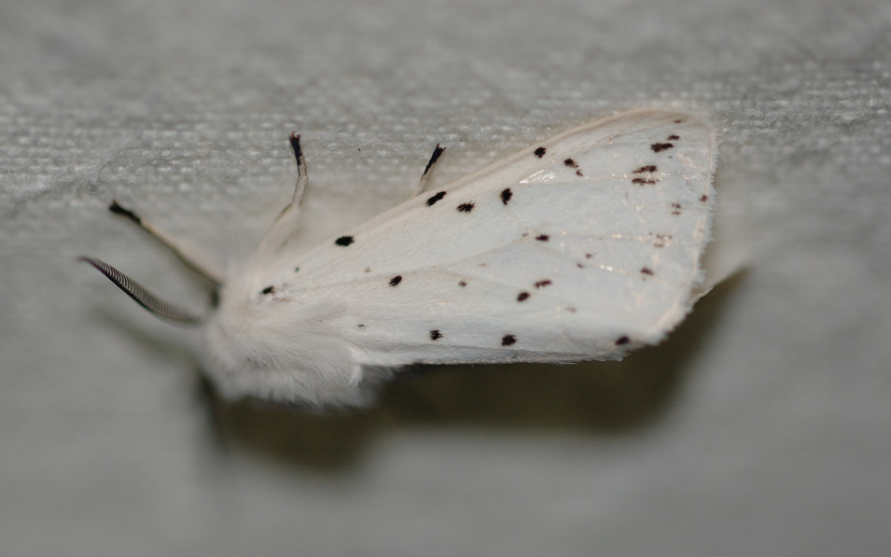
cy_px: 281
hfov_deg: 13.0
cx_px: 443
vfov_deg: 8.1
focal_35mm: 162
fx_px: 3922
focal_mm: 105
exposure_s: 1/250
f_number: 5
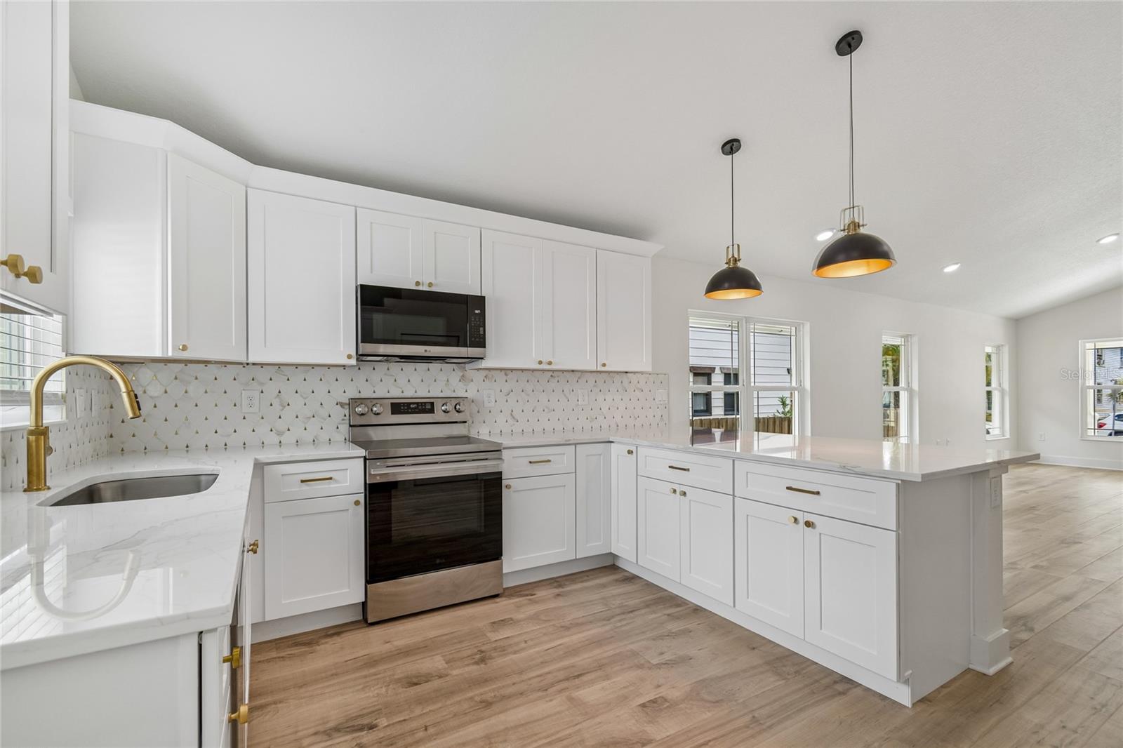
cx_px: 562
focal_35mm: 15
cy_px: 374
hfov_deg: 100.4
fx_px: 468
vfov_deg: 77.3
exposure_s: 1/40
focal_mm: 10
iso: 100
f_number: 4.5
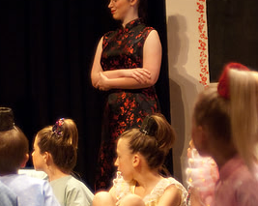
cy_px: 88
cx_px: 42
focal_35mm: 190
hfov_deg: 10.1
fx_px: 1449
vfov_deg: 8.1
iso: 1000
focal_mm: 62
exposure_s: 1/125
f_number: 2.8
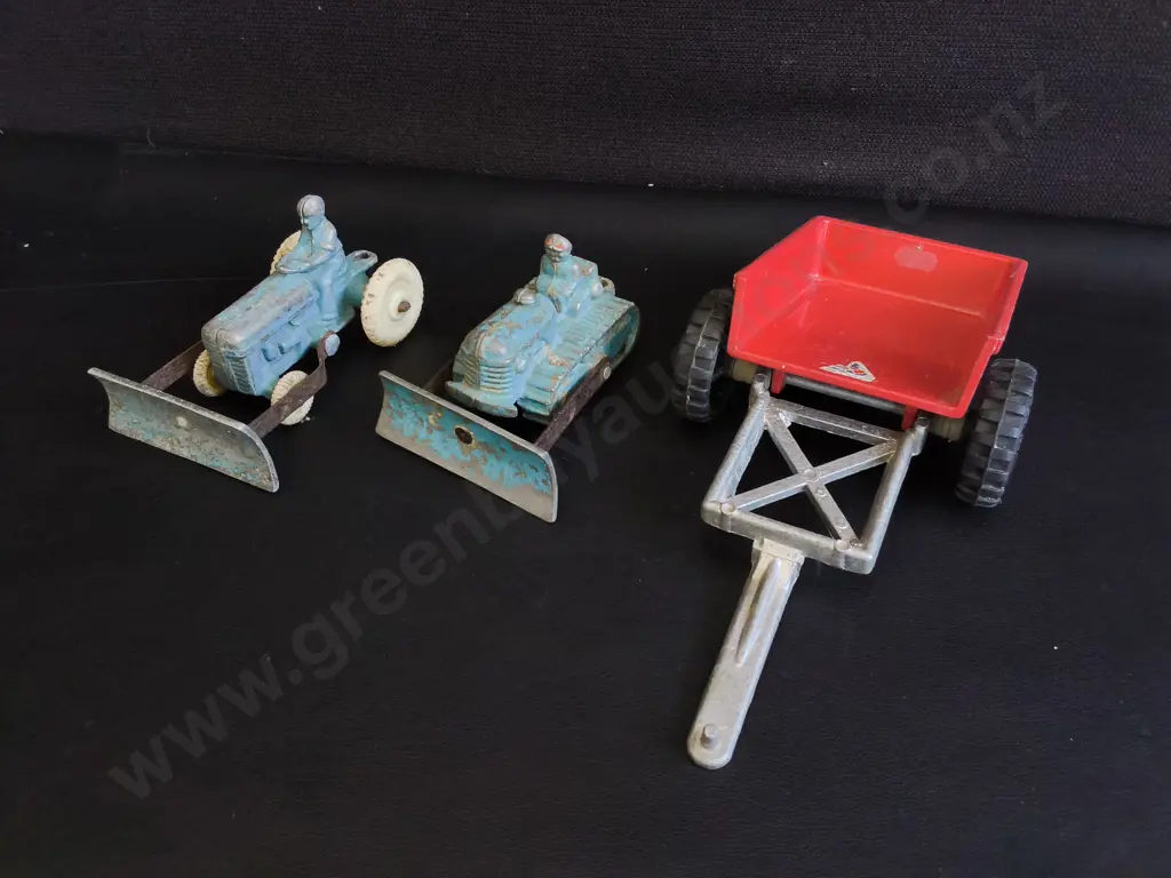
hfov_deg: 65.3
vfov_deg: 51.4
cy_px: 439
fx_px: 913
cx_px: 586
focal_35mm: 27
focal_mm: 2.87
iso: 200
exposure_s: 1/100
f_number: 2
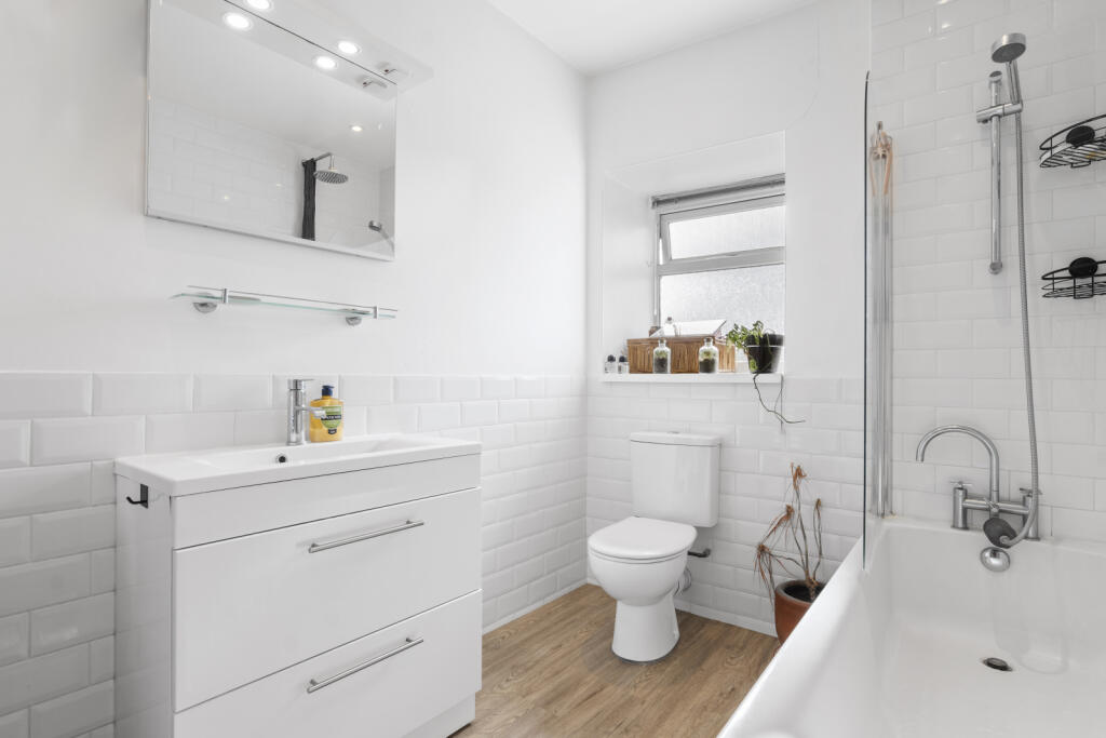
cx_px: 553
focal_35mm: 16
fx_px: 492
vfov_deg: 73.8
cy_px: 369
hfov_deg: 96.7
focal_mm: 16
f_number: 11
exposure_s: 1/15
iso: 400
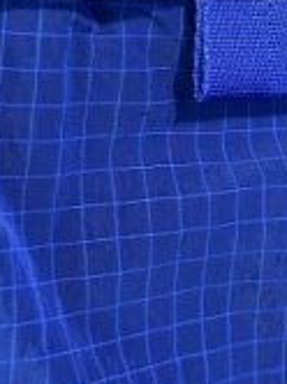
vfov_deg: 16.7
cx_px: 317
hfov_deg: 12.5
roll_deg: +2.7
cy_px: 9
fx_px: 1286
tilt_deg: -6.7
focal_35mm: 116
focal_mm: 6.86
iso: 500
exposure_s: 1/50
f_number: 1.78
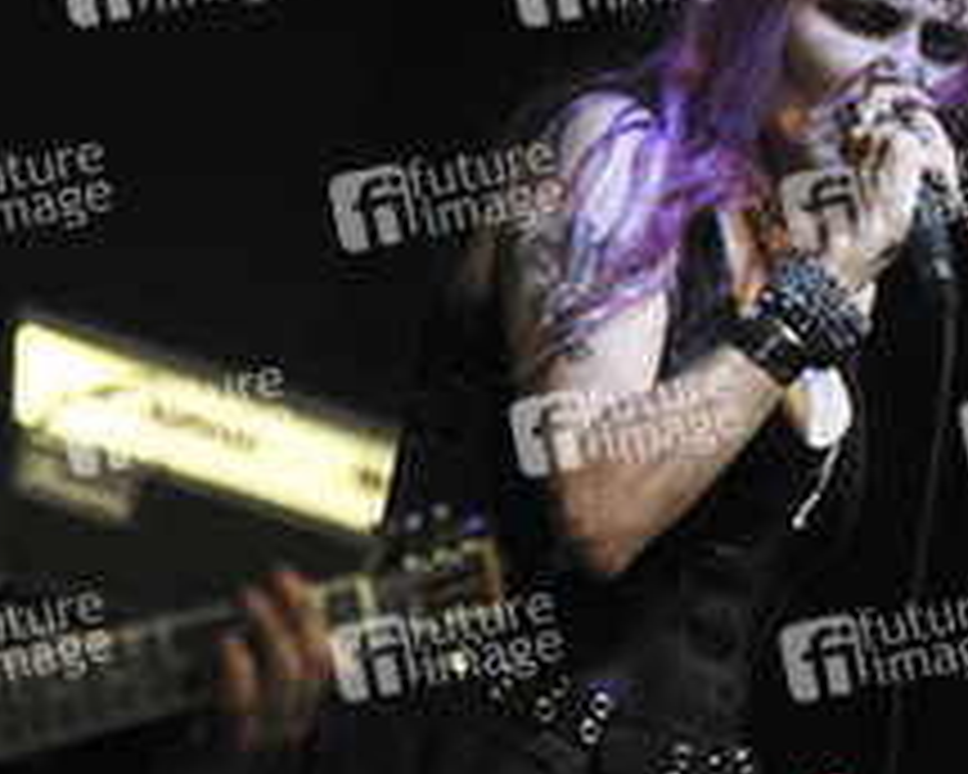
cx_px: 504
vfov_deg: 3.9
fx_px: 11230
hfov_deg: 4.9
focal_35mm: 392
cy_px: 310
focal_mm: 200
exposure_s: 1/200
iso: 1250
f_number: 2.8
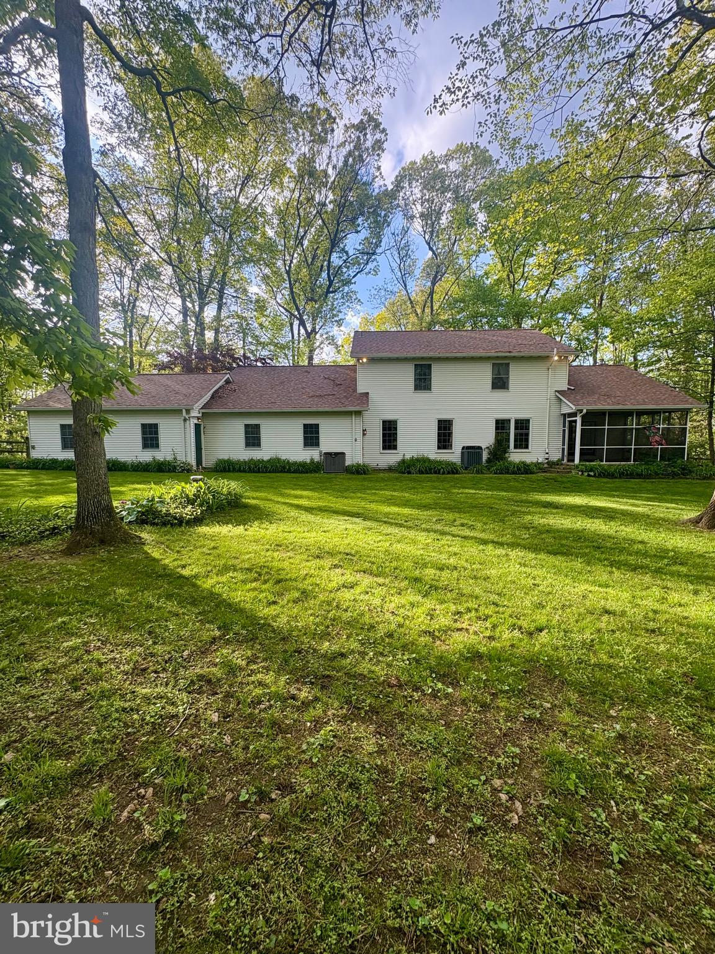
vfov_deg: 102.1
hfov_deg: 85.7
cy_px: 477
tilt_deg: -4.8
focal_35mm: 14
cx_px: 358
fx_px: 386
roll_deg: +0.1
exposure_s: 1/237
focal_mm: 2.22
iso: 64
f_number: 2.2
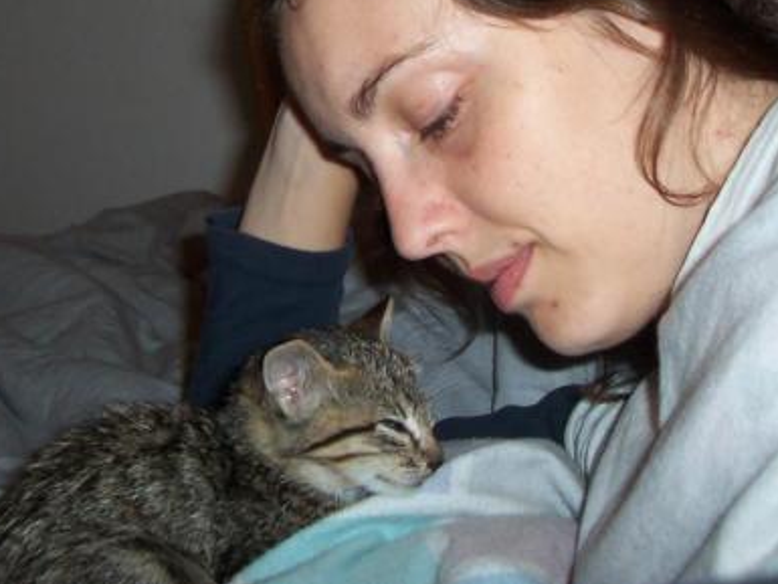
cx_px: 479
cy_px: 217
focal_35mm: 48
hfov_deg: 39.4
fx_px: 1079
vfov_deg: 30.2
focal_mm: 5.6
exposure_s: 1/60
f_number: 2.8
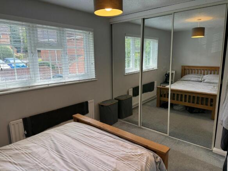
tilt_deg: -10.9
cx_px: 114
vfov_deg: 56.8
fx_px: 158
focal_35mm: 24
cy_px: 86
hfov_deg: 71.6
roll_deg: +0.3
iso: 64
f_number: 1.78
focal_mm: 6.76
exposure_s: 1/100
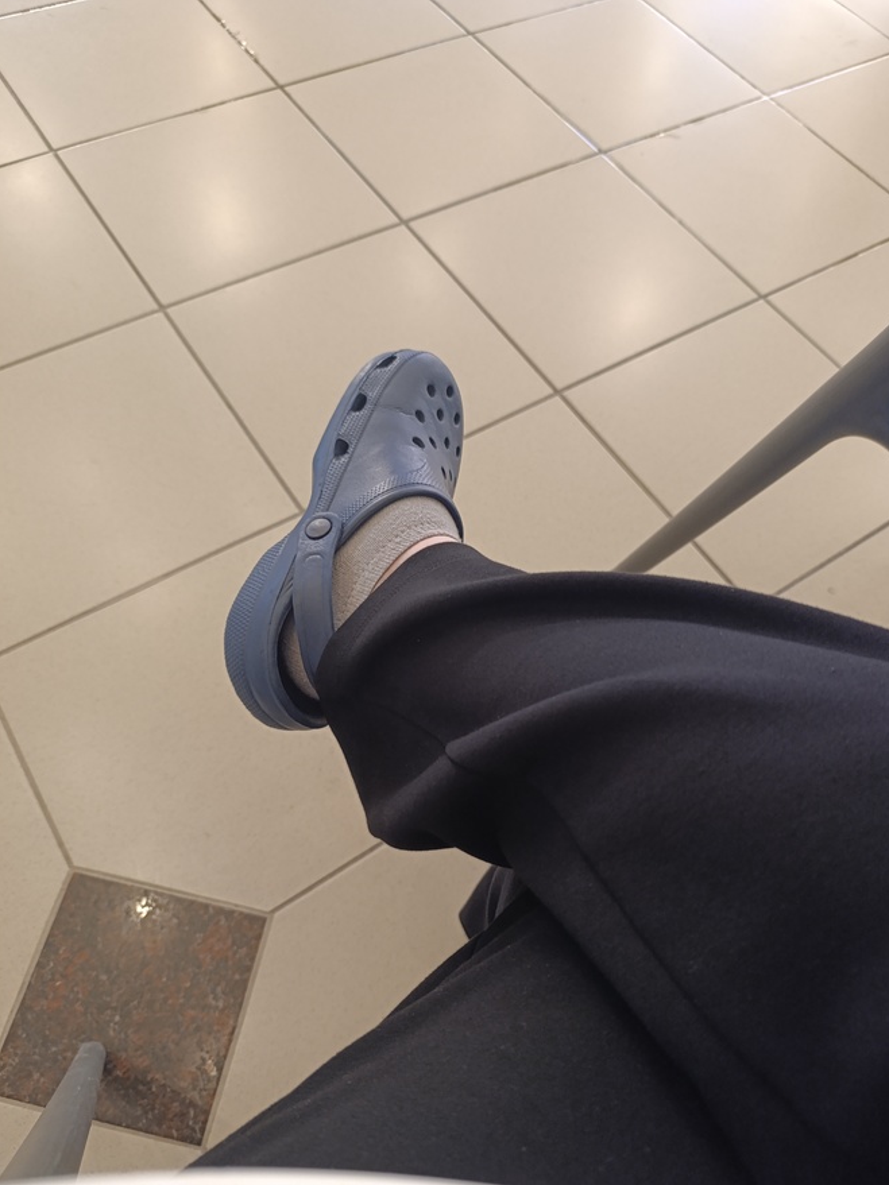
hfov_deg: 56.8
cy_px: 616
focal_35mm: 24
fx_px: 822
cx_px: 452
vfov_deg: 71.6
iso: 1250
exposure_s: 1/25
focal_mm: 6.14
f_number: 1.6
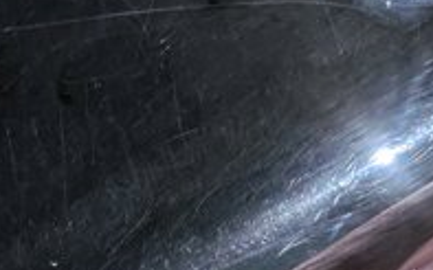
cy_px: 303
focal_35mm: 129
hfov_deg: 15.9
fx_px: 1522
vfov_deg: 10.0
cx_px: -1
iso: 73
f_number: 1.89
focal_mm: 5.43
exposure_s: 1/33.3
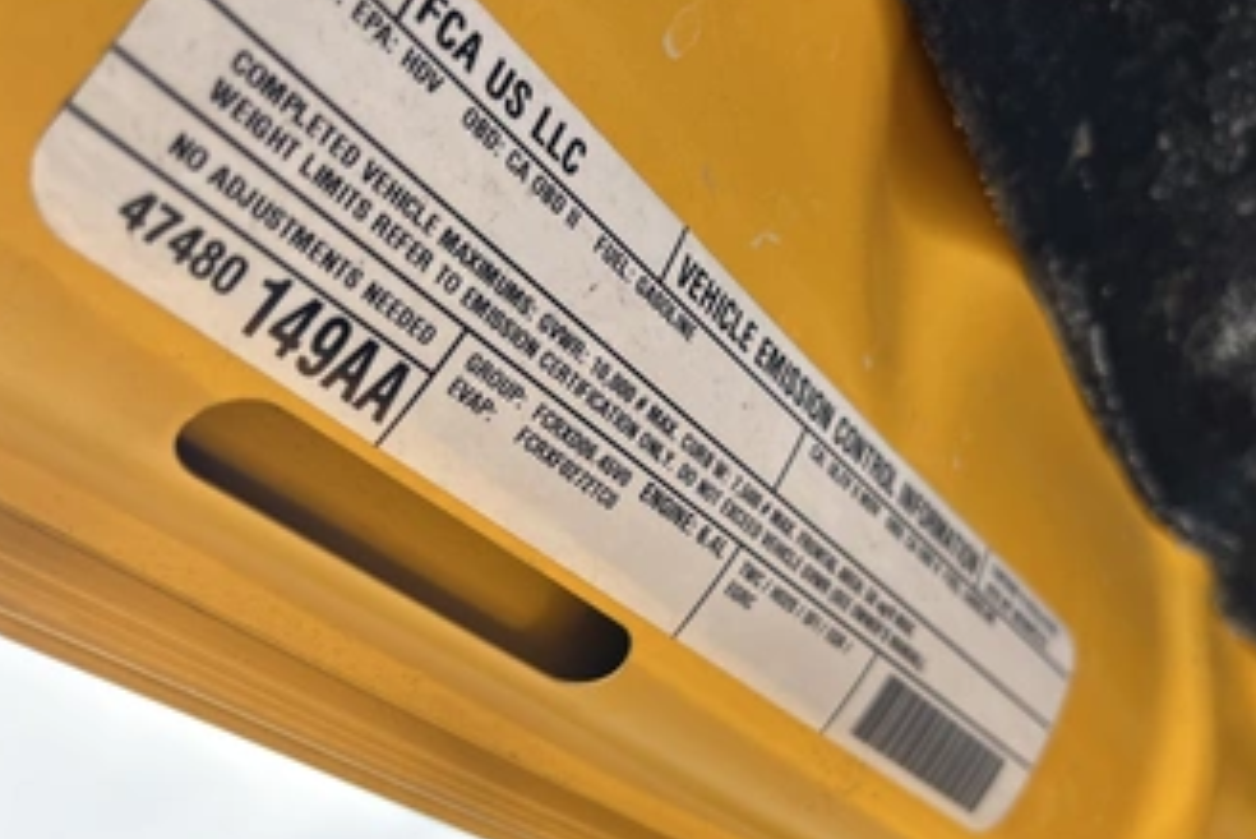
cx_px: 708
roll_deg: +34.4
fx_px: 1152
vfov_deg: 39.9
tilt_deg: +26.8
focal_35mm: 33
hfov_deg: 57.0
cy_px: 487
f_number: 1.6
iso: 50
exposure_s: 1/352
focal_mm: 5.1
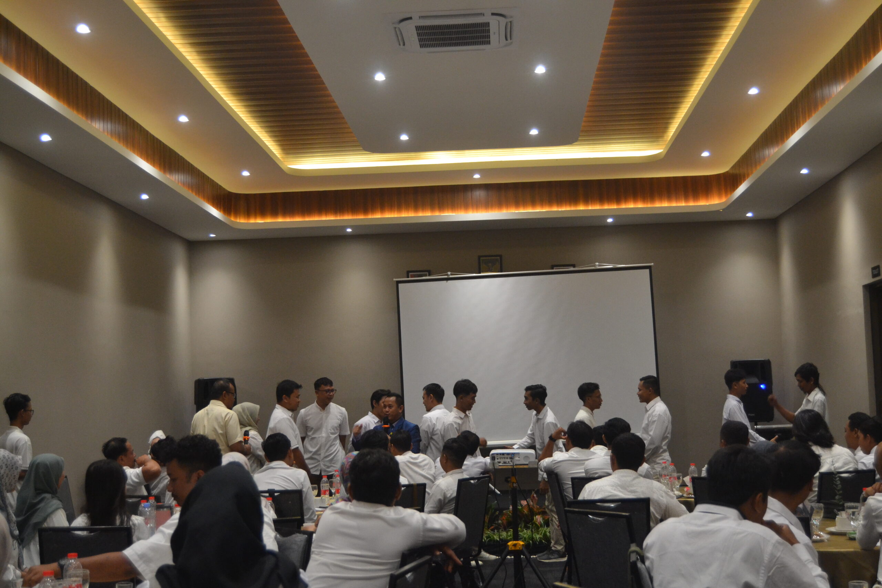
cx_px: 441
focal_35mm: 46
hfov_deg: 42.3
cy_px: 294
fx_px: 1139
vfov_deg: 28.9
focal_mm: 31
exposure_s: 1/60
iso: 1400
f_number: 4.2
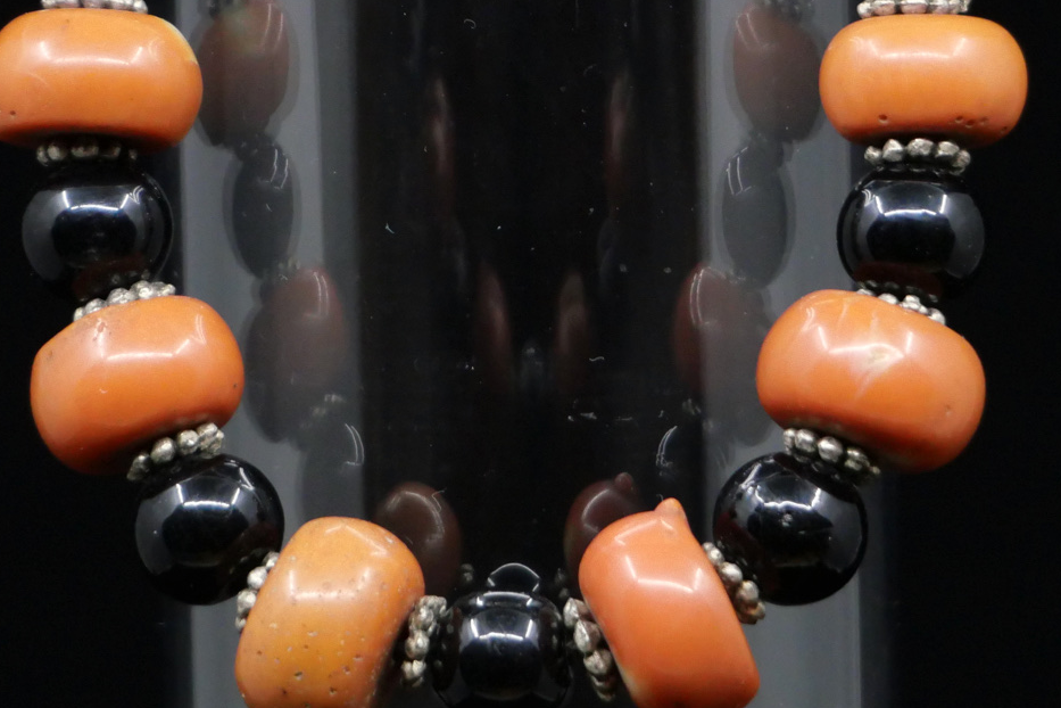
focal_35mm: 749
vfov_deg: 1.8
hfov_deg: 2.8
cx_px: 611
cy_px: 93
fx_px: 22073
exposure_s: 1/400
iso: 2000
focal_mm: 164
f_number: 5.8
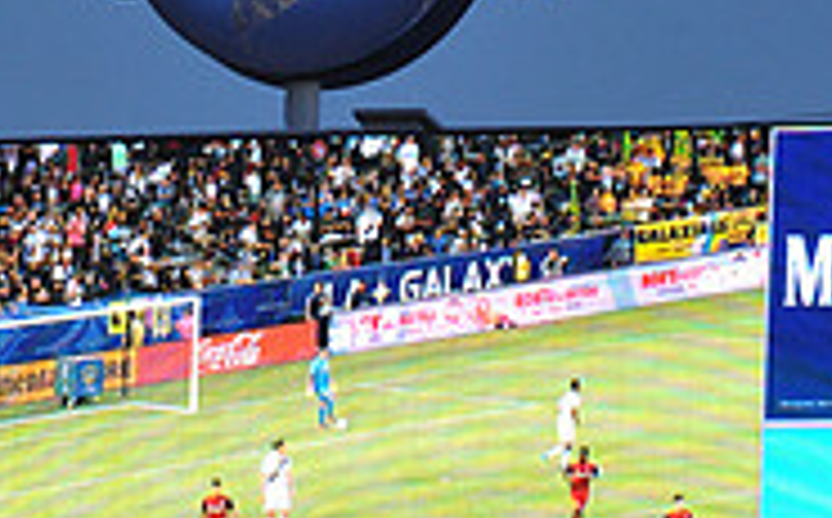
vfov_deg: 2.4
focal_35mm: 544
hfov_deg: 3.9
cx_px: 328
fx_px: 12316
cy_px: 311
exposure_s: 1/320
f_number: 9
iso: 1250
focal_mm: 170
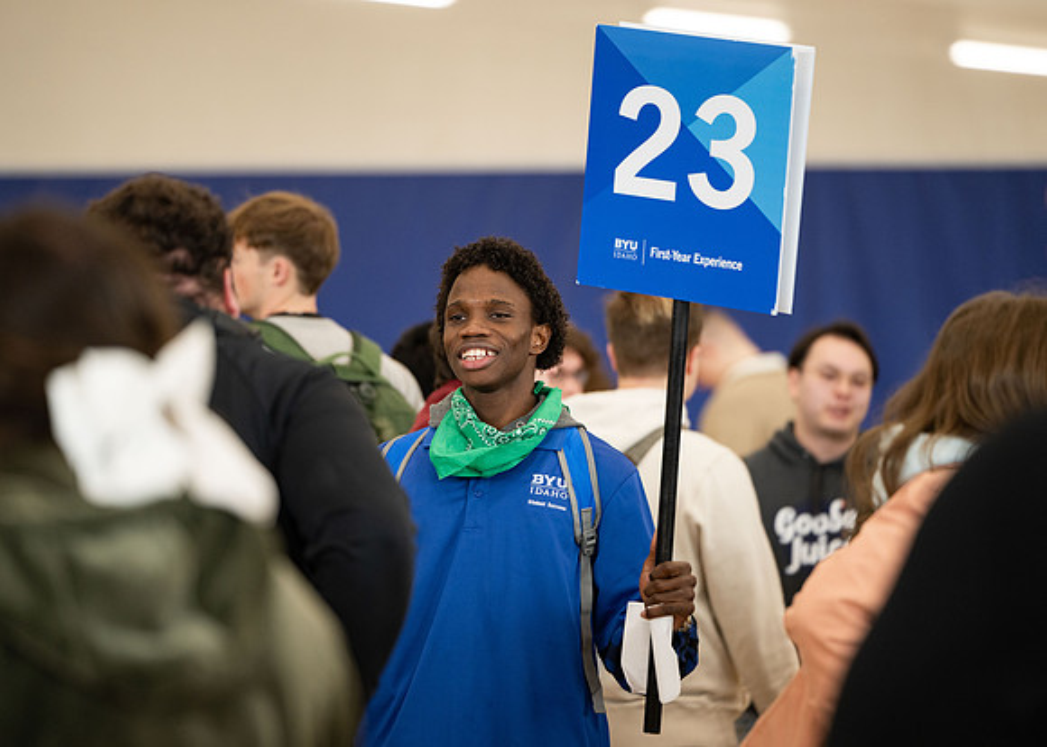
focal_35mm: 194
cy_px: 374
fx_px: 5755
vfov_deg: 7.4
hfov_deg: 10.4
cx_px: 524
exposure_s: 1/160
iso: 800
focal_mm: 180
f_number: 2.8
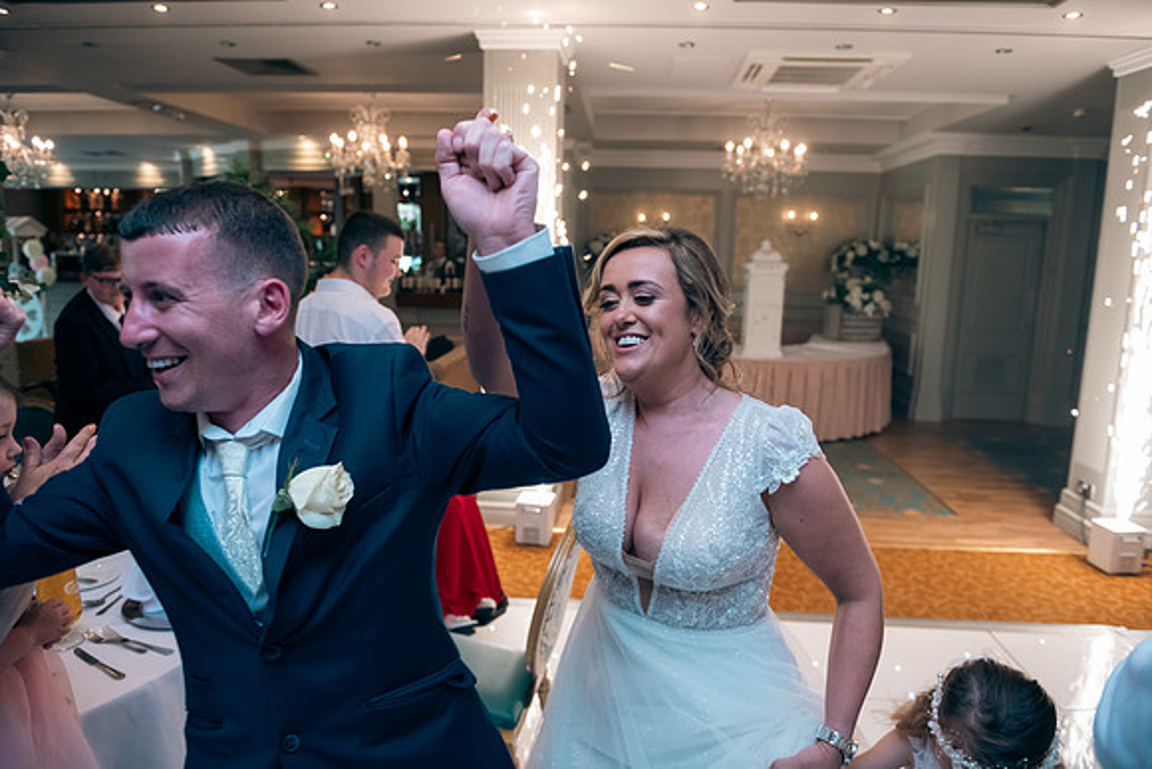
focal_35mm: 24
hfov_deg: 73.7
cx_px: 576
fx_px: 768
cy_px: 384
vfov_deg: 53.2
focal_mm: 24
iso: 640
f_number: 3.5
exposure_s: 1/160
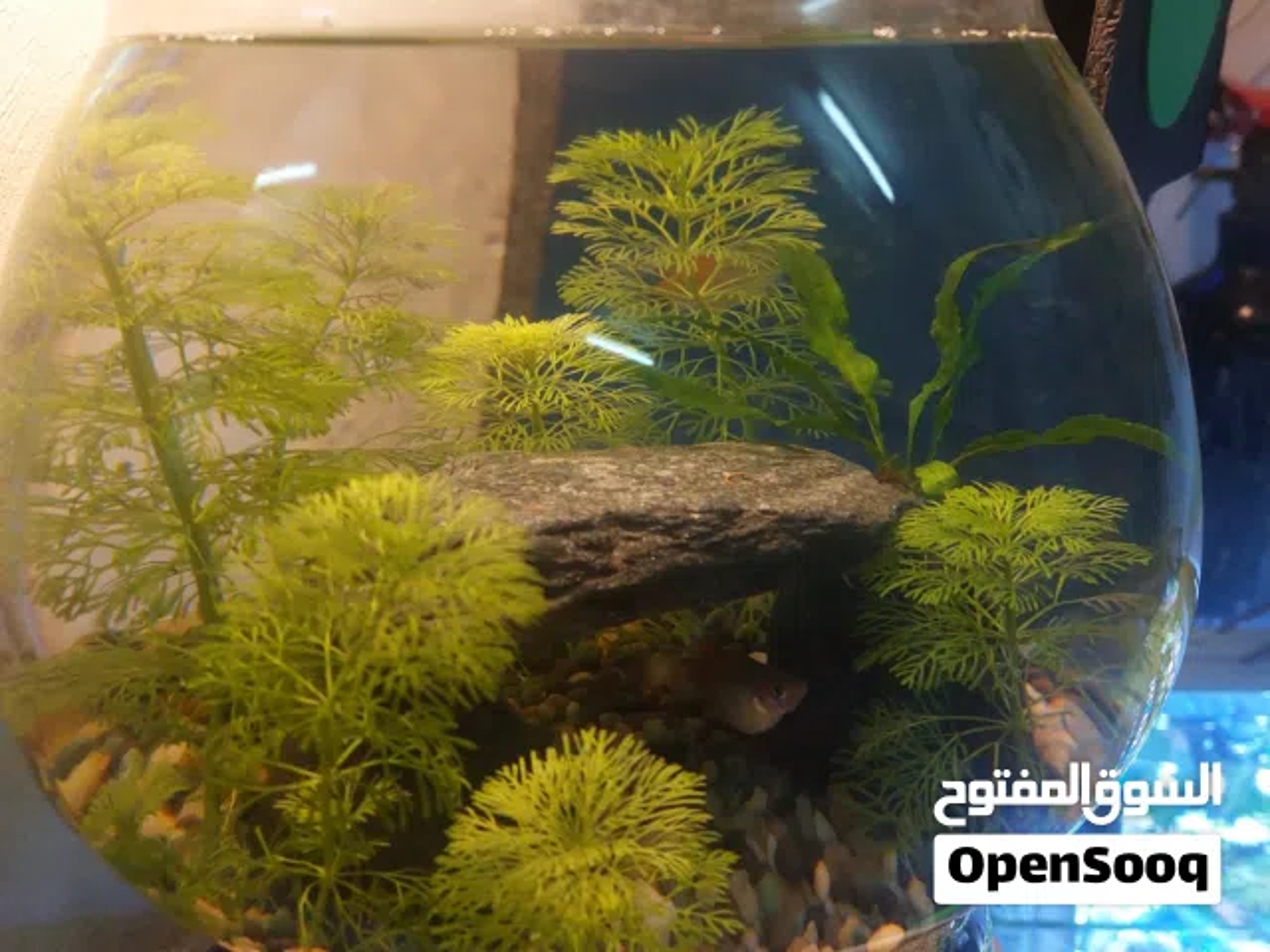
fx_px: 917
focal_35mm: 25
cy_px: 476
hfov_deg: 69.4
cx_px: 635
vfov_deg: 54.9
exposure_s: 1/100
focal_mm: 5.23
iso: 200
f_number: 1.8
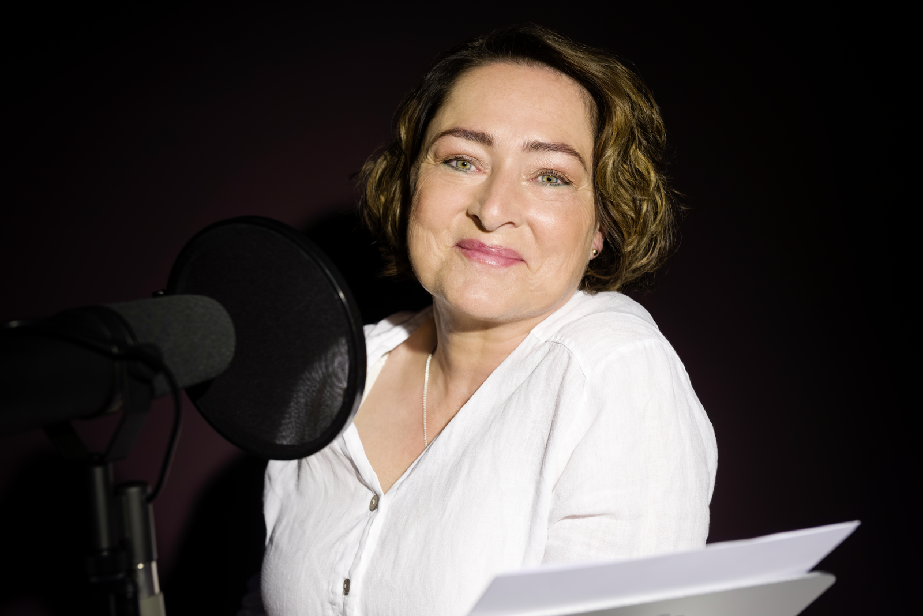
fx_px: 1590
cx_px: 462
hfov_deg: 32.4
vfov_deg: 21.9
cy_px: 308
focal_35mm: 62
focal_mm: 62
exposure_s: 1/125
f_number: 5
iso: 640
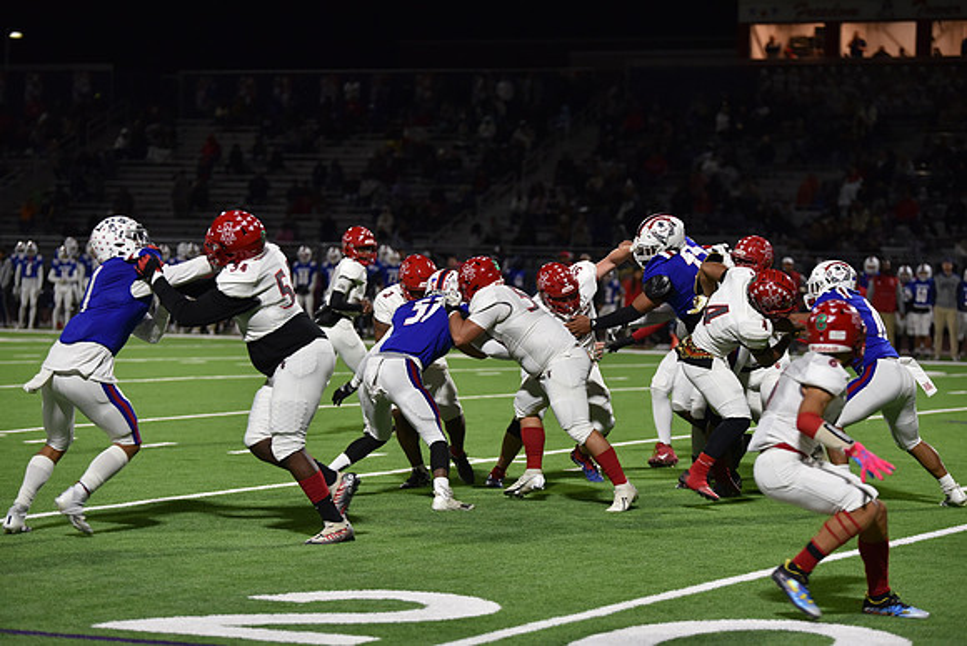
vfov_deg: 11.8
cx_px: 484
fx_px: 3116
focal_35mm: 116
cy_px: 323
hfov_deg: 17.6
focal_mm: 116
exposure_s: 1/500
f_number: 2.8
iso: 1600
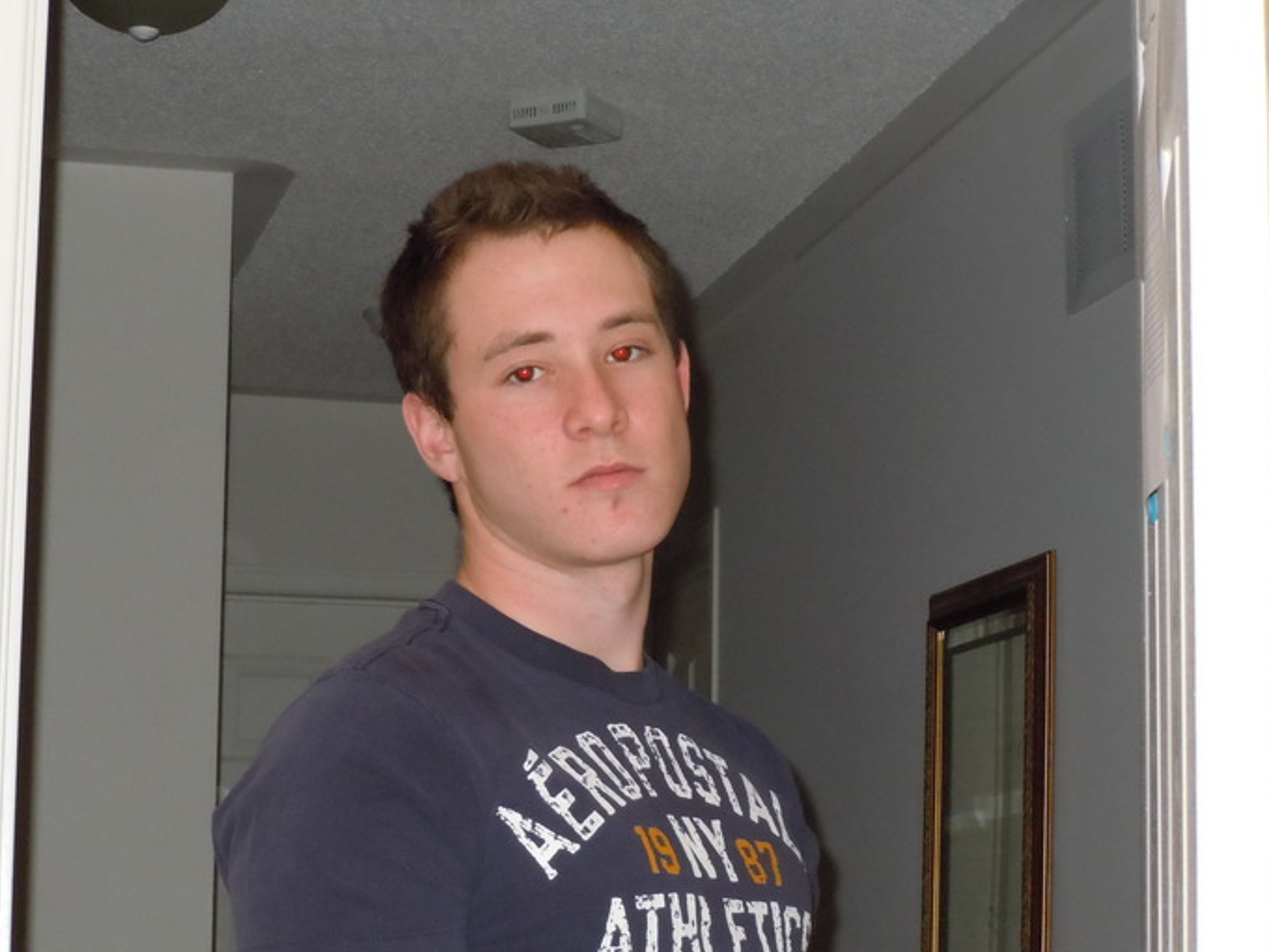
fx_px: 3849
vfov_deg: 14.1
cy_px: 484
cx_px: 634
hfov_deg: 18.7
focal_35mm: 105
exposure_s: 1/50
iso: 800
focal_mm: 18.3
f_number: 5.4
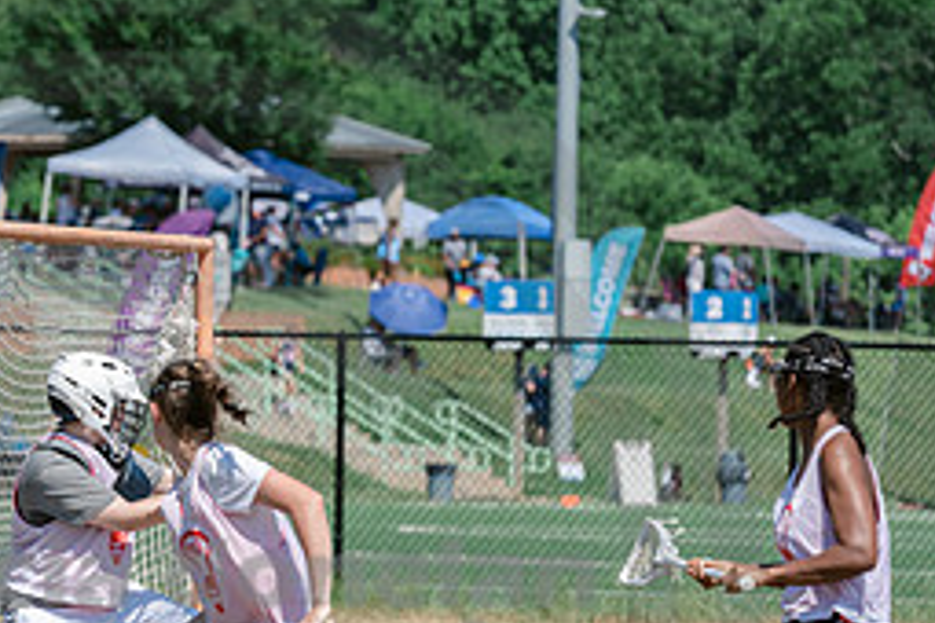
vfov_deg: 3.1
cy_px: 615
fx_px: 11583
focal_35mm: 446
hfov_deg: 4.6
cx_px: 79
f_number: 5.6
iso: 400
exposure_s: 1/2000
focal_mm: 185
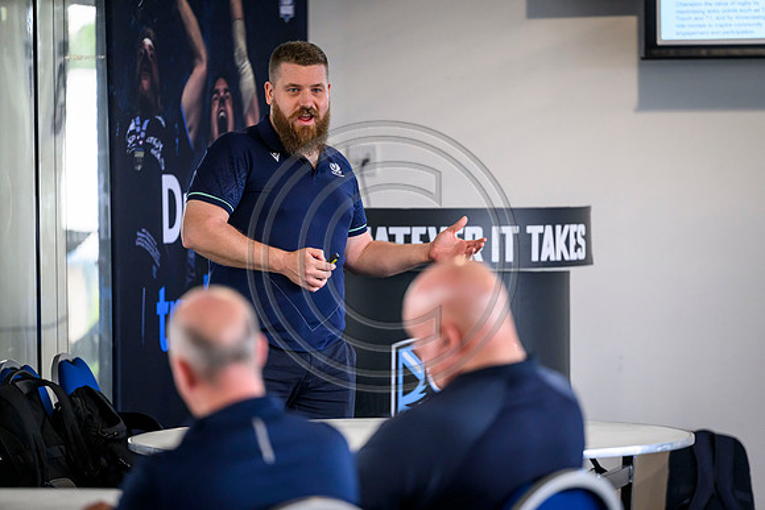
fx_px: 4251
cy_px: 255
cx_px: 382
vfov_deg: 6.9
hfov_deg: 10.3
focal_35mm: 200
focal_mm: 200
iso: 2500
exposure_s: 1/500
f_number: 2.8
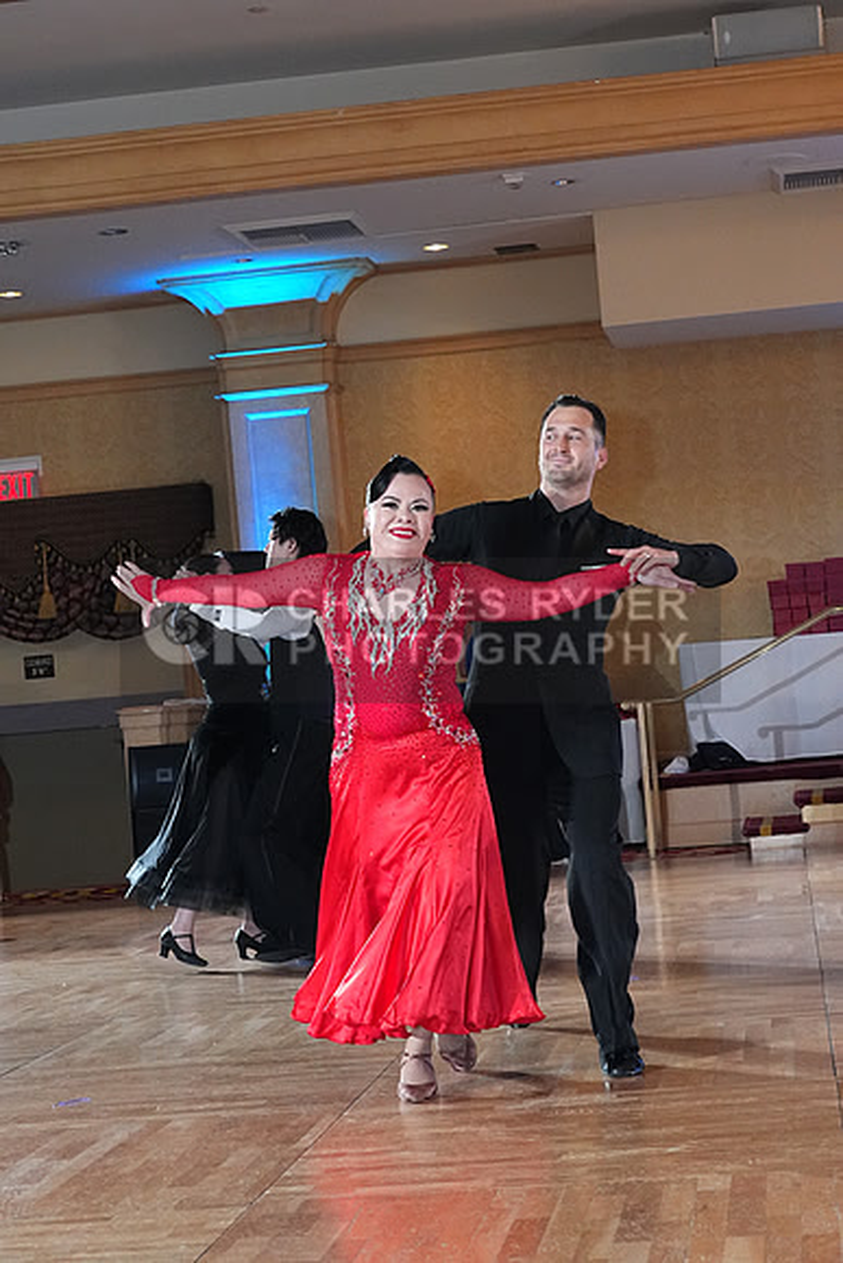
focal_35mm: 72
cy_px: 632
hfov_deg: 18.9
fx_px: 2527
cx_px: 422
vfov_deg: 28.1
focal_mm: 48
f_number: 6.3
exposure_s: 1/320
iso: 6400
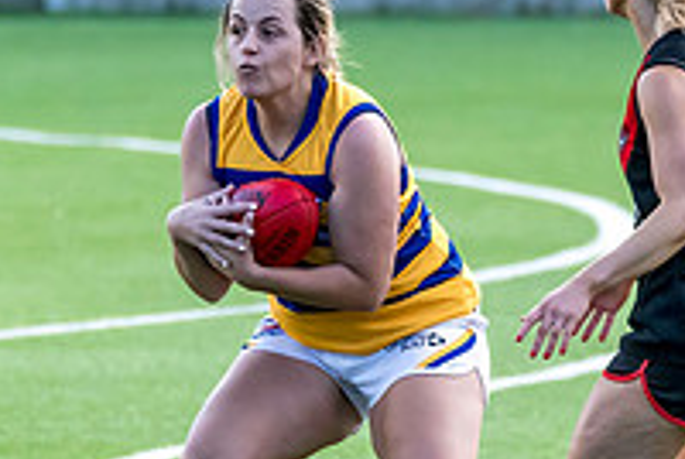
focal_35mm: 1116
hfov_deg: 1.8
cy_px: 292
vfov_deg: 1.2
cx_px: 438
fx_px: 21266
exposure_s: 1/1600
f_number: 5.6
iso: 2000
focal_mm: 250
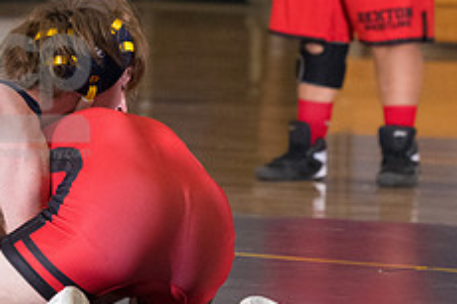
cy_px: 89
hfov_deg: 2.9
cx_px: 30
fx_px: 9120
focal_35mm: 719
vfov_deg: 1.9
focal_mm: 190
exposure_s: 1/250
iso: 2000
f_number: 5.6
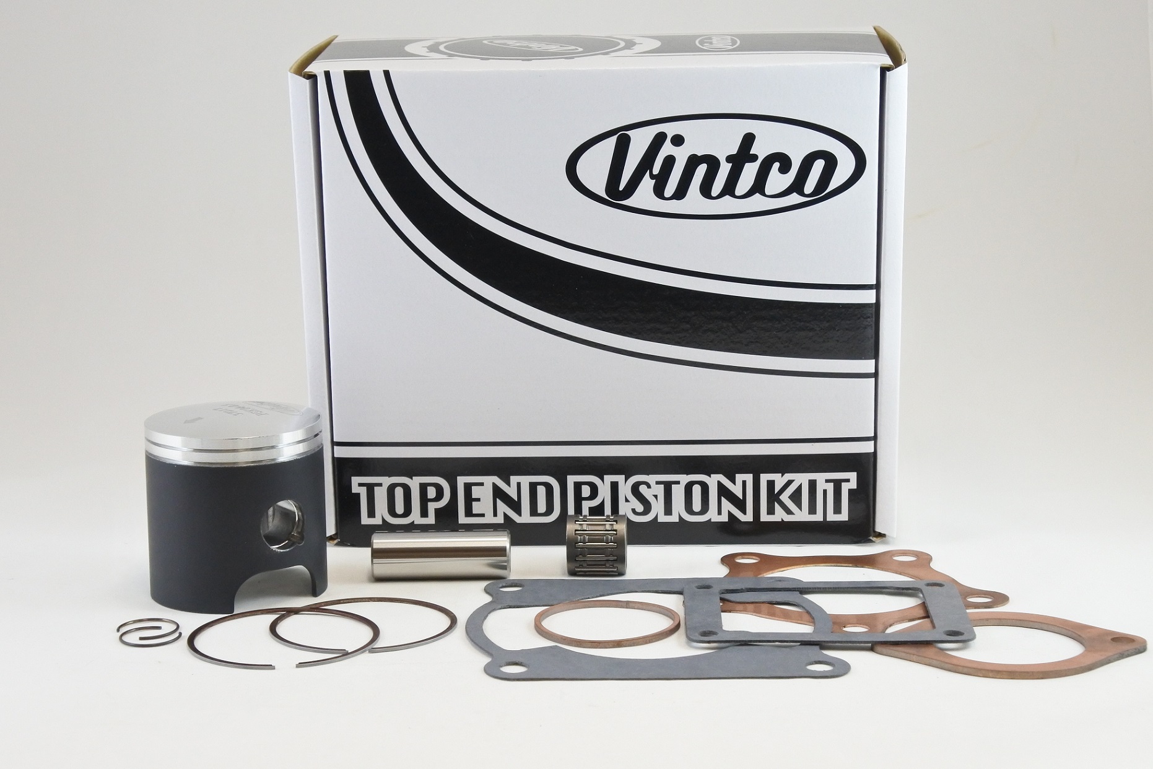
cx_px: 576
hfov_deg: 31.0
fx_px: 2082
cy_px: 384
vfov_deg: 20.9
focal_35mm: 65
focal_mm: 24.4
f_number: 5.3
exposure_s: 1/125
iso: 800
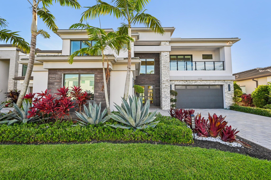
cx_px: 136
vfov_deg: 79.2
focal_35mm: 14
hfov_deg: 102.3
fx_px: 109
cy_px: 90
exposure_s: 1/1000
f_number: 8
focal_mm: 14.5
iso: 1250
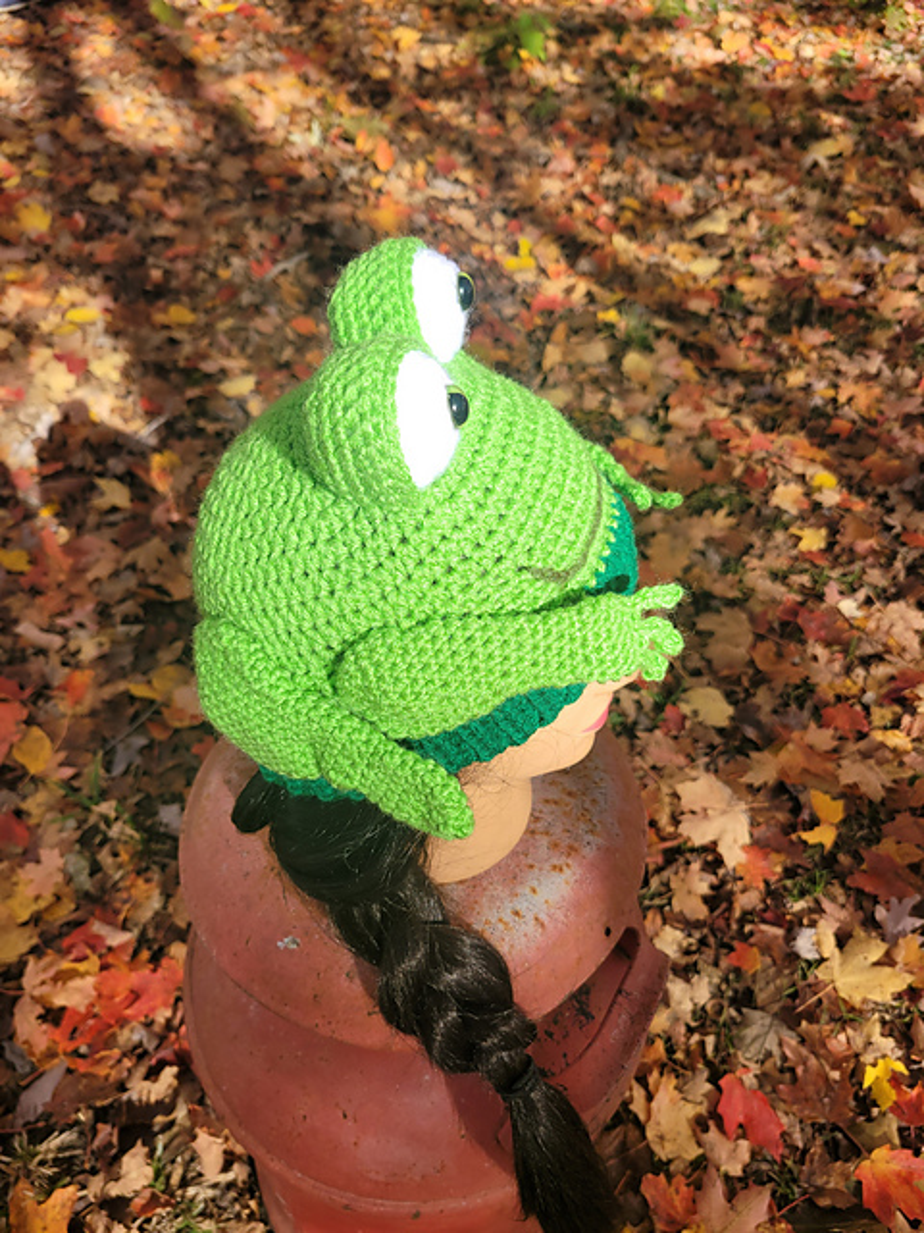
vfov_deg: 67.3
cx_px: 462
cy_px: 616
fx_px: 925
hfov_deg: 53.1
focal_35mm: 26
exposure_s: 1/633
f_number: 1.8
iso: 40
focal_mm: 5.4
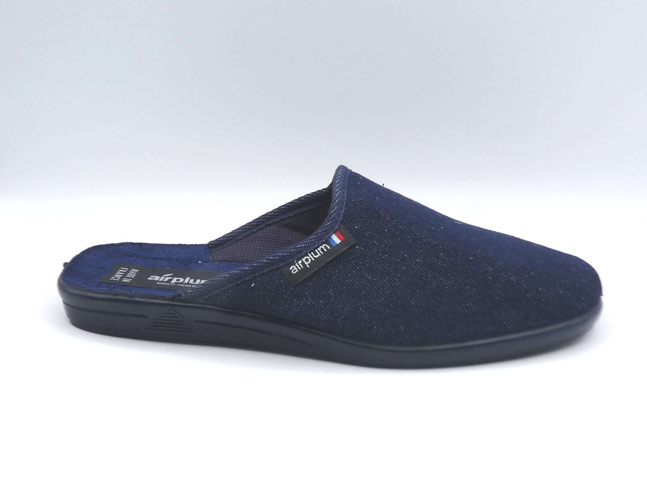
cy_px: 242
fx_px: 897
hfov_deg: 39.7
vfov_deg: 30.3
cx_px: 324
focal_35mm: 48
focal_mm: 4.8
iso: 100
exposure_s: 1/250
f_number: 4
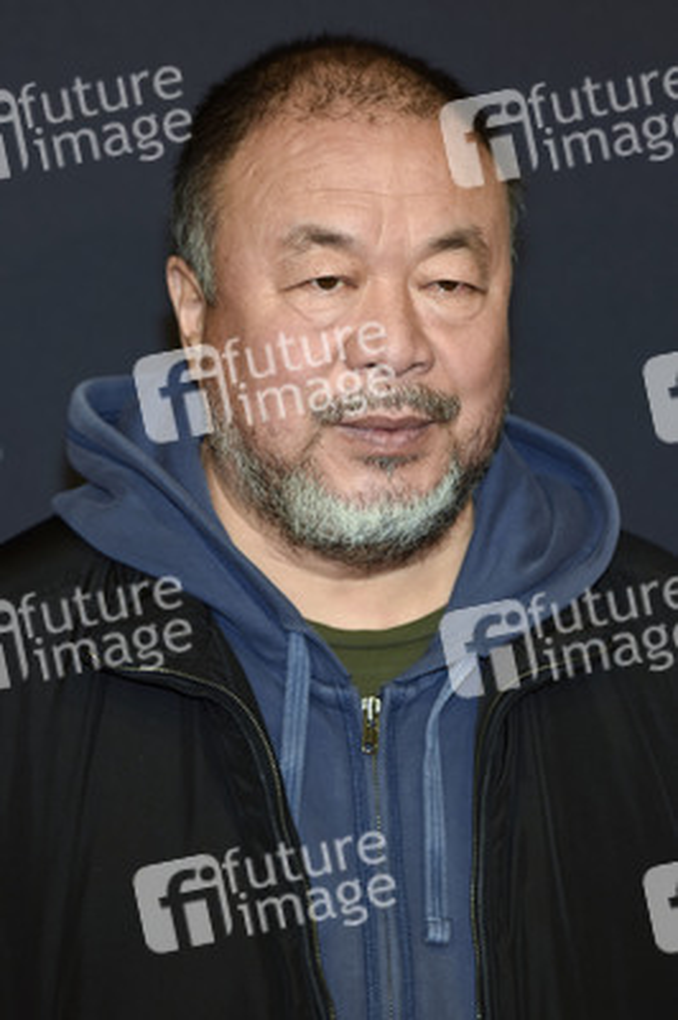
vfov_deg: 9.2
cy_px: 510
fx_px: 6367
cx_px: 339
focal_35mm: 225
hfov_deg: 6.1
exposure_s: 1/640
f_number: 3.5
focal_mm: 150
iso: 640
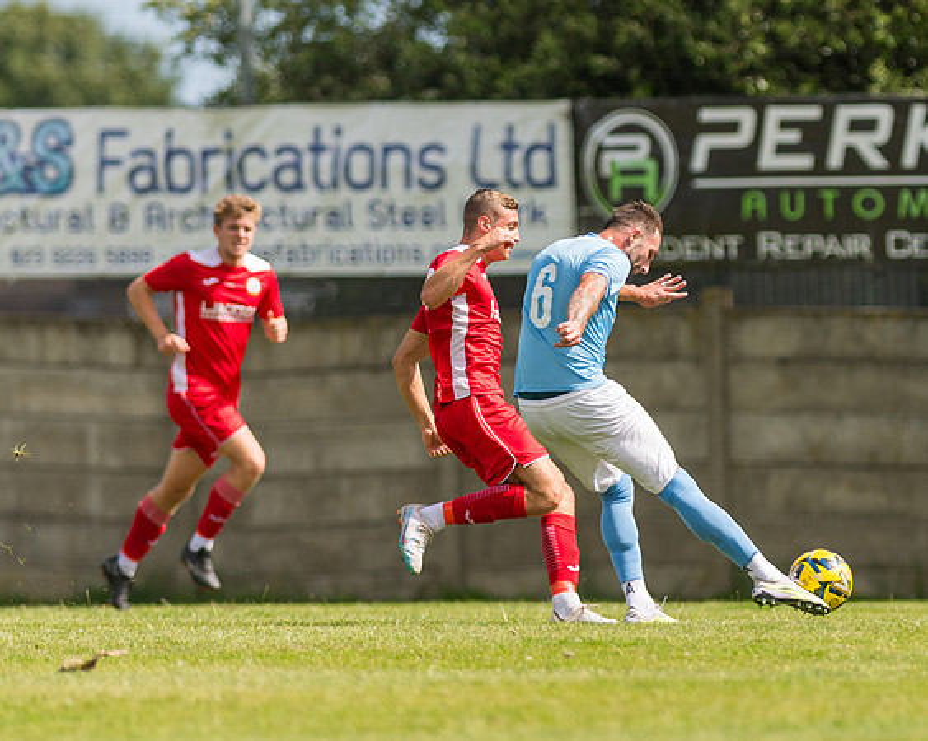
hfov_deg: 3.1
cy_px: 342
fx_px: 17128
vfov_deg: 2.5
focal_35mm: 624
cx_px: 635
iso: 200
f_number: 2.8
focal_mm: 300
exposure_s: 1/4000
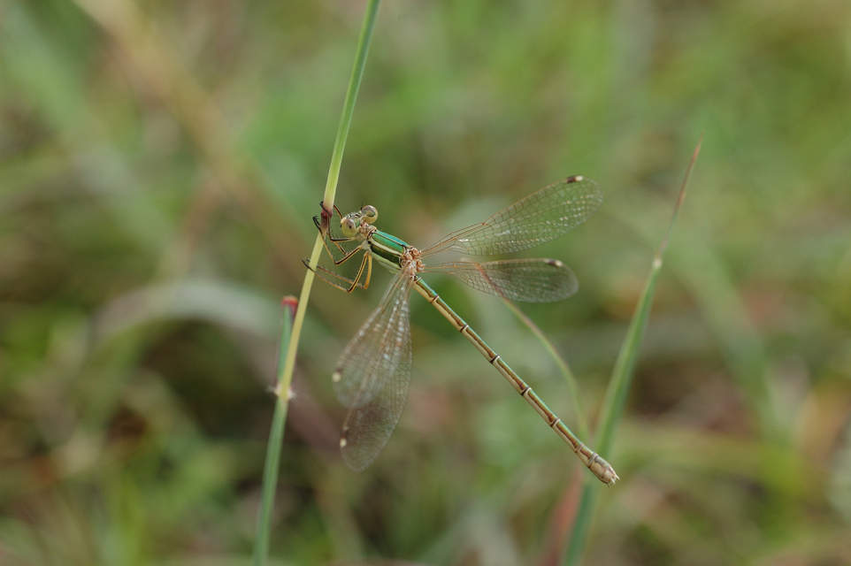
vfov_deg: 8.7
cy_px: 283
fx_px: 3720
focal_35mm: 158
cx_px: 426
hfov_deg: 13.0
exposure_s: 1/400
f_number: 8
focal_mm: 105
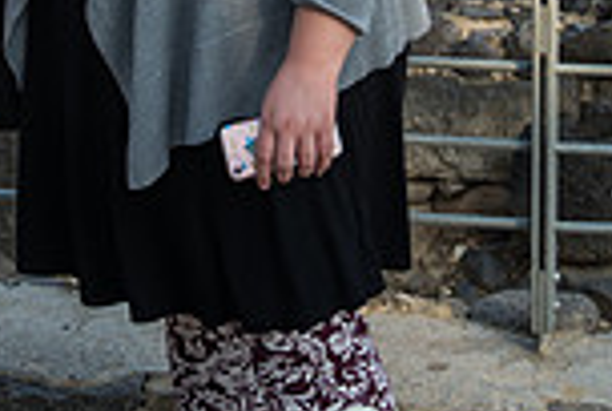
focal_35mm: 160
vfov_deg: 8.3
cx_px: 298
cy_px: -332
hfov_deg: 12.8
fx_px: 2725
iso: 100
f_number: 2.8
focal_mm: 42
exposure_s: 1/640
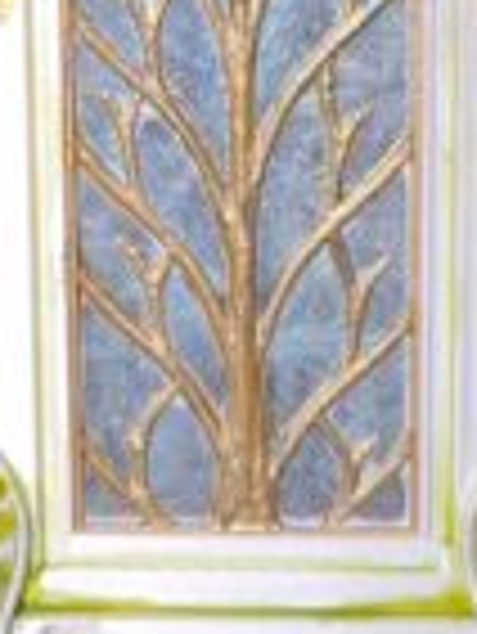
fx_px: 1596
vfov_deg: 20.9
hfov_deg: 17.0
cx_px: 194
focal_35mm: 87
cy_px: -142
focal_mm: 5.4
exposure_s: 1/50
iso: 160
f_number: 1.8
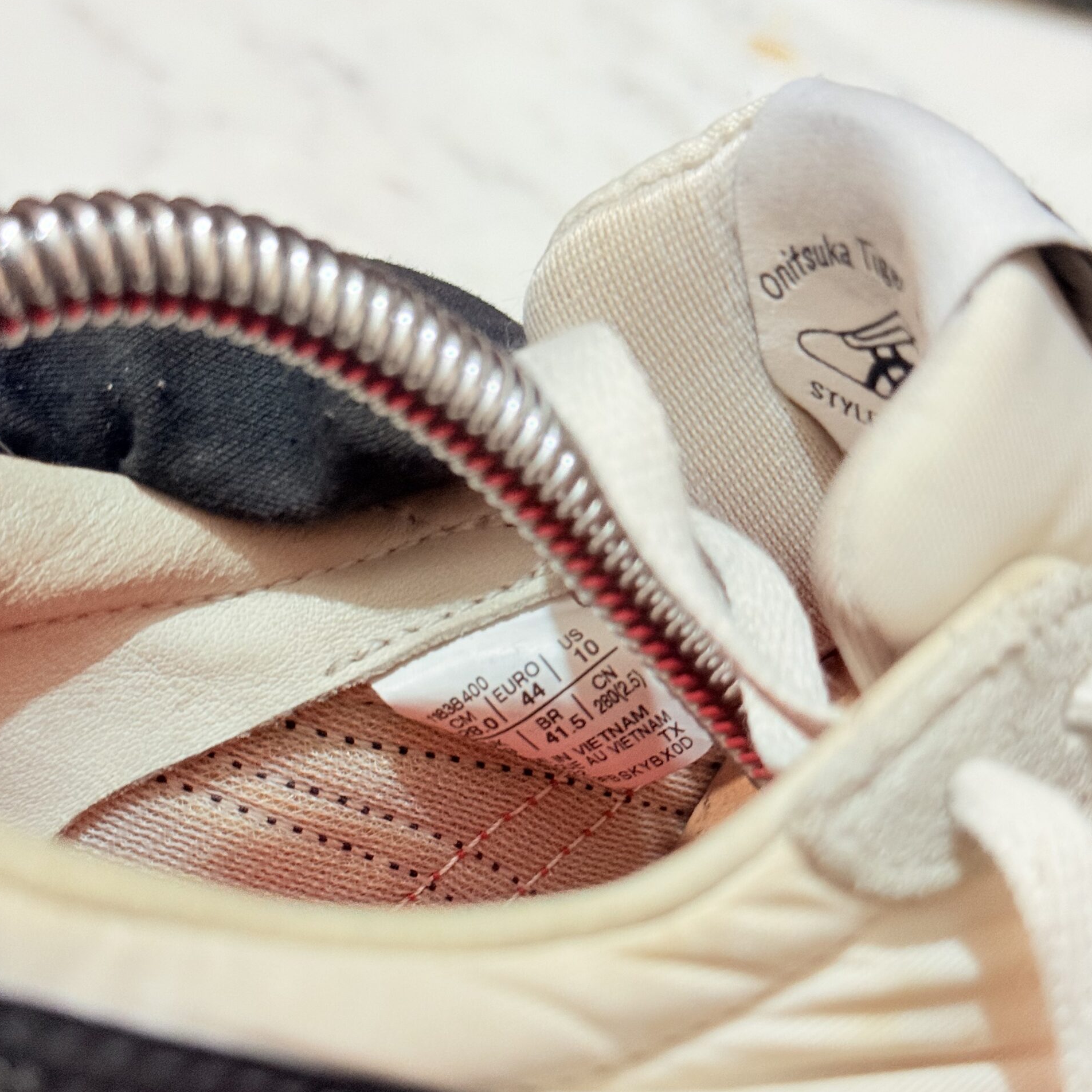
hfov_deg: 30.0
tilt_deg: -52.0
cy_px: 543
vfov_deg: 30.0
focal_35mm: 57
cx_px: 545
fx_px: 2034
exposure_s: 1/33
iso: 200
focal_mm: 6.76
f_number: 1.78
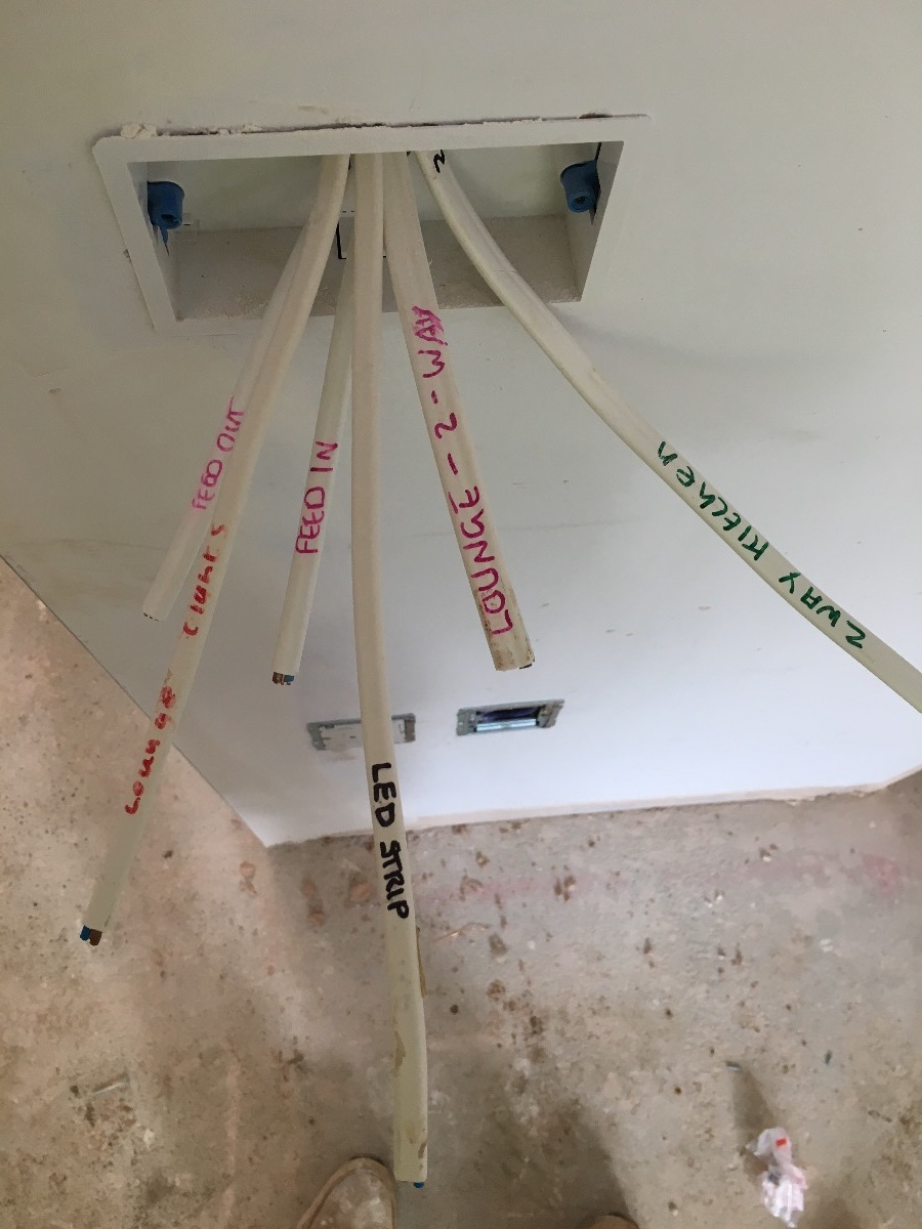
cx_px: 461
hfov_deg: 48.2
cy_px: 614
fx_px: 1030
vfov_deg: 61.7
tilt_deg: -70.0
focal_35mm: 29
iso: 80
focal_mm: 4.15
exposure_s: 1/33
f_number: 2.2
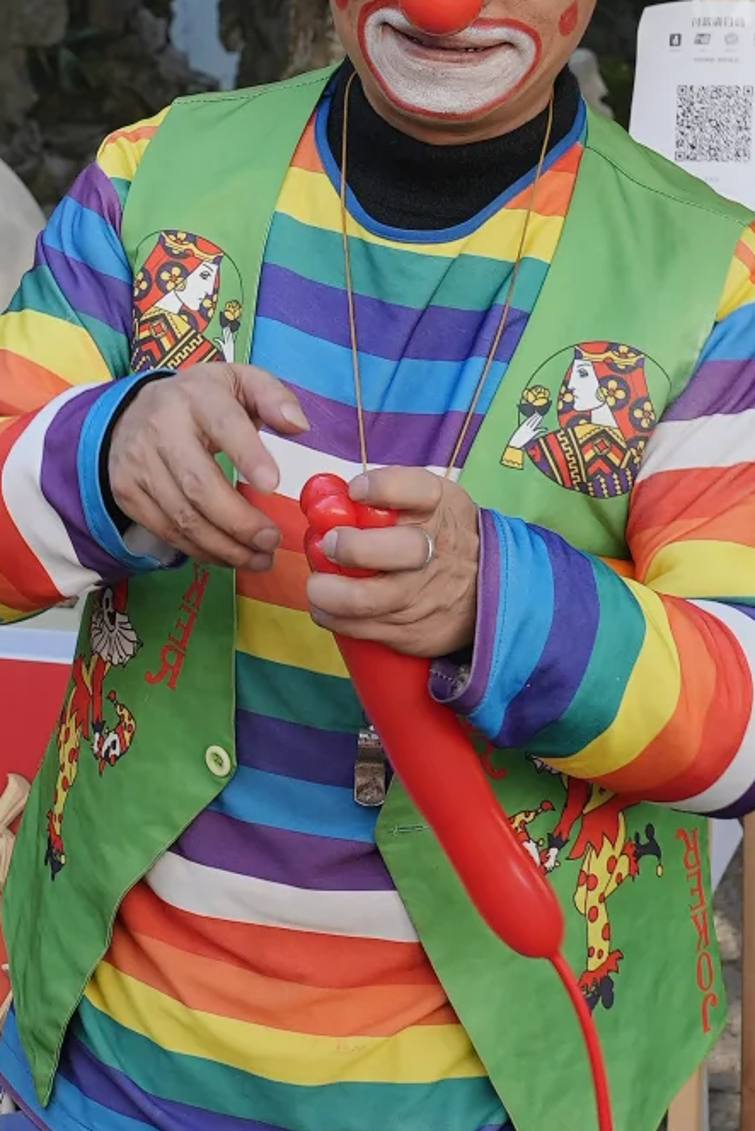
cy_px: 277
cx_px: 124
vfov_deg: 21.3
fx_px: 2987
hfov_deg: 14.3
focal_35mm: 95
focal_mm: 39
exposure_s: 1/200
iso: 320
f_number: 9
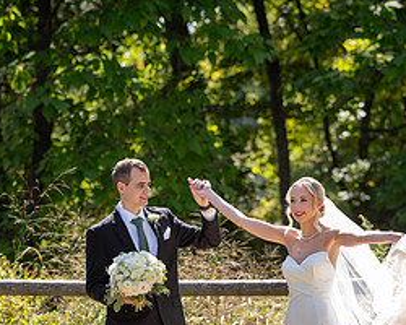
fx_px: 3292
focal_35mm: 274
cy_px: 284
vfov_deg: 5.6
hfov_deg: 7.1
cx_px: 255
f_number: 4
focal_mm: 122
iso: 50
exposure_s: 1/200
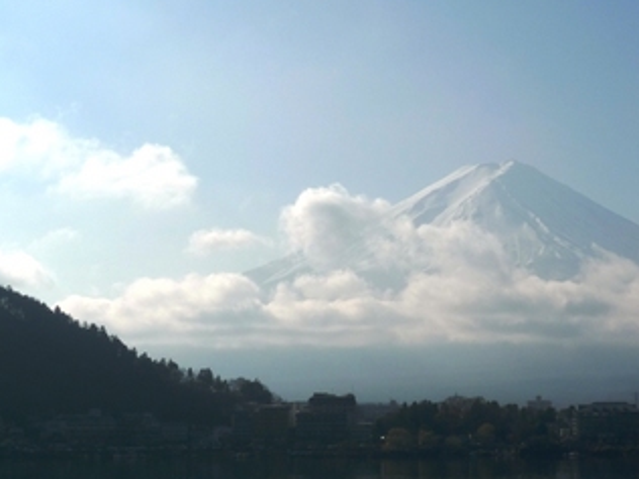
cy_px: 188
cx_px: 461
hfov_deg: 21.4
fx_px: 1680
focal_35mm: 91
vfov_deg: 16.2
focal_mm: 12.8
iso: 80
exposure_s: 1/1000
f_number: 8
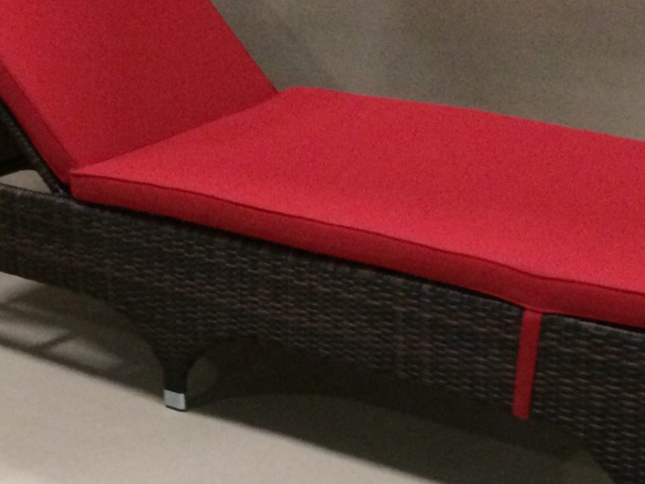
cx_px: 320
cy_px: 256
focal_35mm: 84
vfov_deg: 17.6
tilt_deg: -19.9
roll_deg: +2.1
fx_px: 1565
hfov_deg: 23.3
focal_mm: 4.15
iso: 400
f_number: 2.2
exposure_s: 1/17
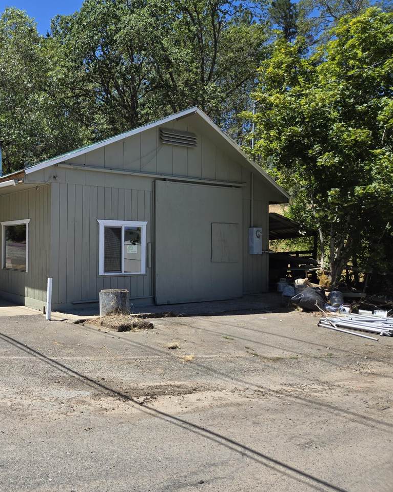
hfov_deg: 45.4
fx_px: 436
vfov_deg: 58.8
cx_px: 65
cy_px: 246
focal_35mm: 30
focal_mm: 5.4
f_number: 1.8
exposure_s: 1/1235
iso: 25
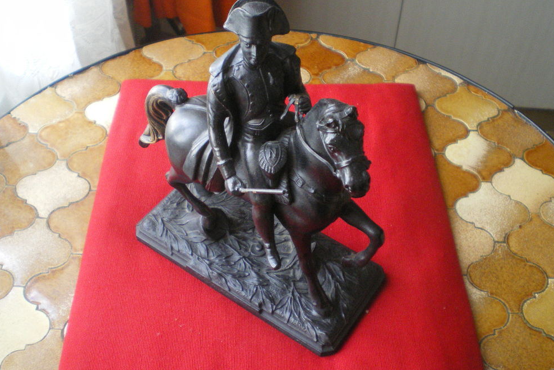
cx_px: 277
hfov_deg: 48.5
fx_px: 616
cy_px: 190
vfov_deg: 33.4
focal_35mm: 40
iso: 400
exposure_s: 1/40
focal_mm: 6.3
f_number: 3.1
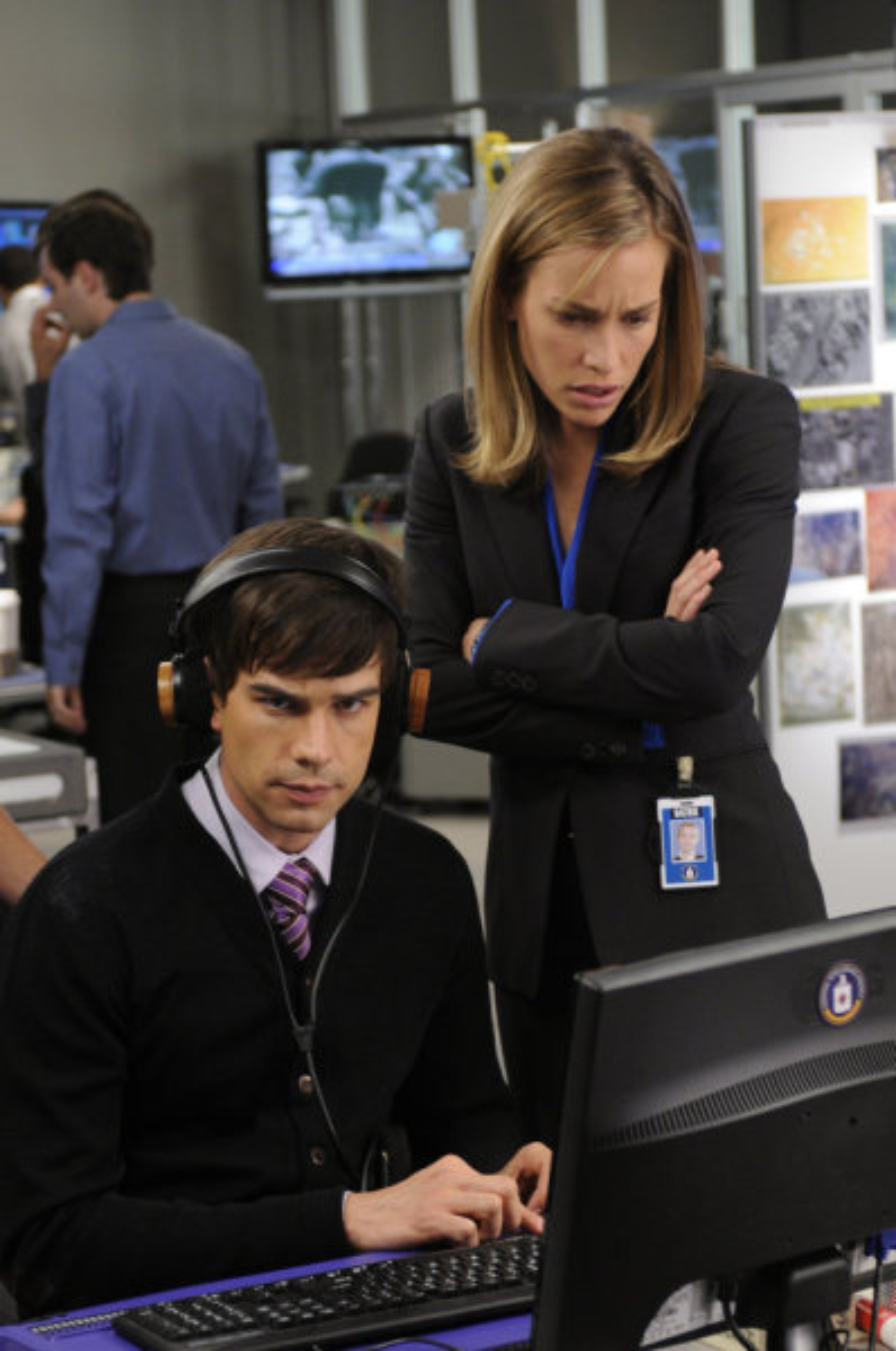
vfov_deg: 21.0
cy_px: 676
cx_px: 448
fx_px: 3652
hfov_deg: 14.0
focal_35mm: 98
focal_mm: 65
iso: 1000
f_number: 4
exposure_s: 1/60
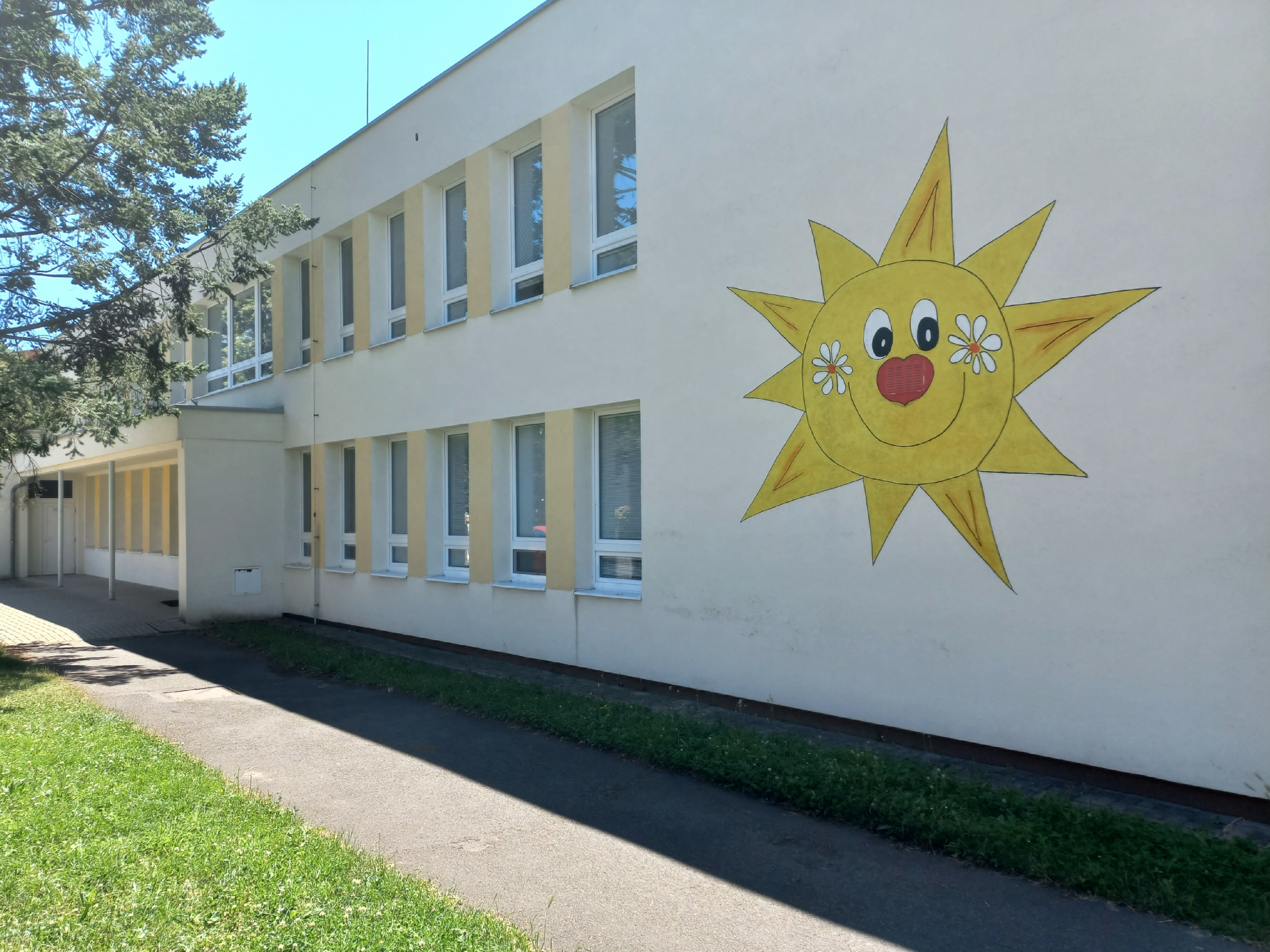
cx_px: 635
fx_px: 917
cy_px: 476
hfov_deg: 69.4
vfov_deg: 54.9
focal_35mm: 25
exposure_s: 1/263
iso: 25
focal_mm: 4.6
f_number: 1.8
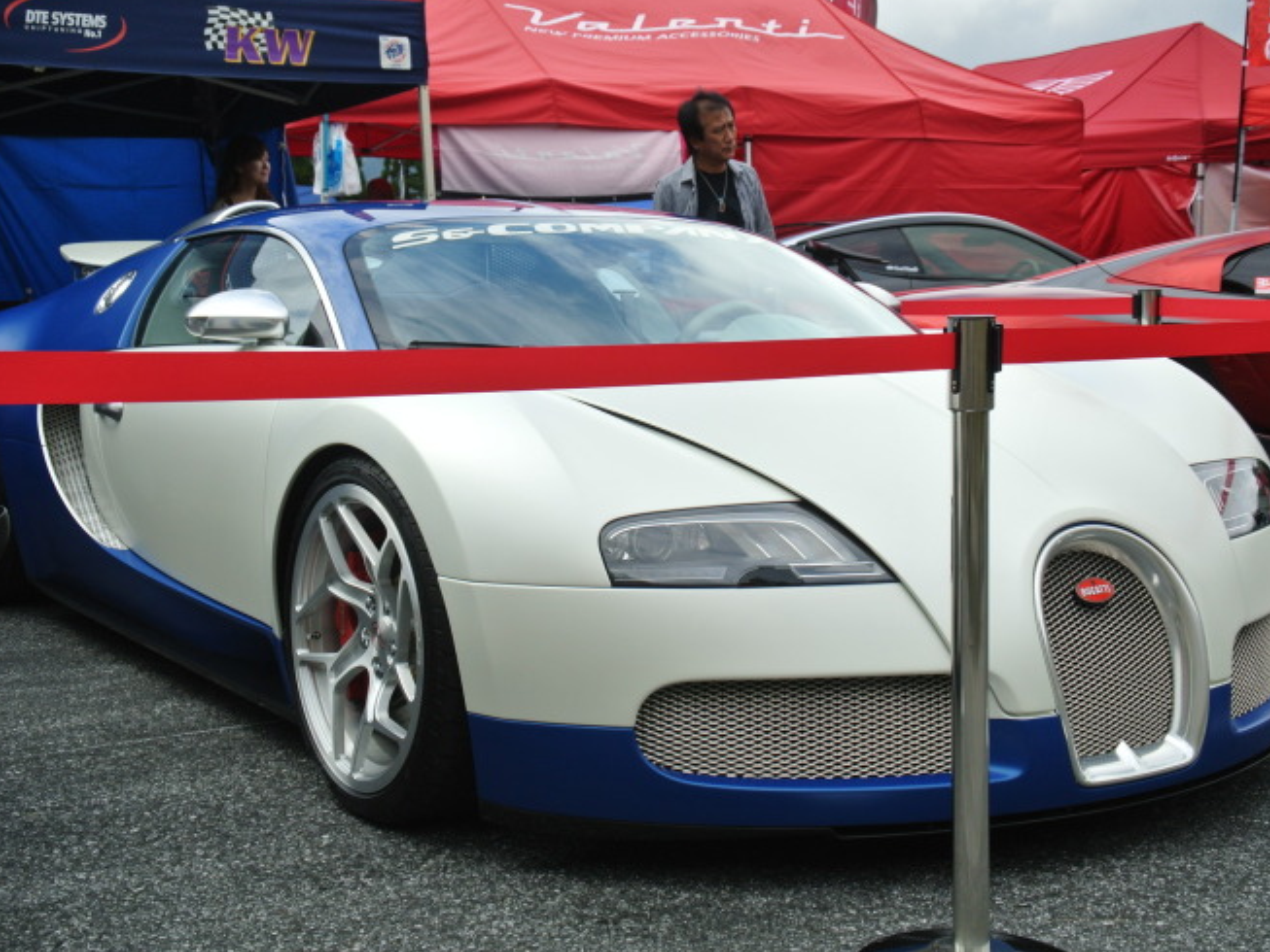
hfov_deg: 39.7
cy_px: 473
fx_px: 1761
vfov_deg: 30.3
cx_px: 632
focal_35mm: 48
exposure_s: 1/640
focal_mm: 16.5
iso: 100
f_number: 4.5
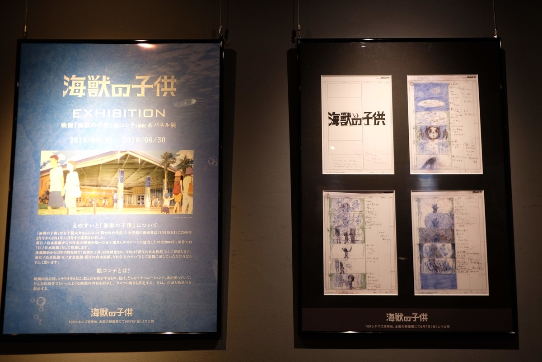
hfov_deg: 60.3
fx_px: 467
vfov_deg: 42.3
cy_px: 181
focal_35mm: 31
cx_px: 271
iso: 640
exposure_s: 1/60
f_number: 3.2
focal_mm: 20.5
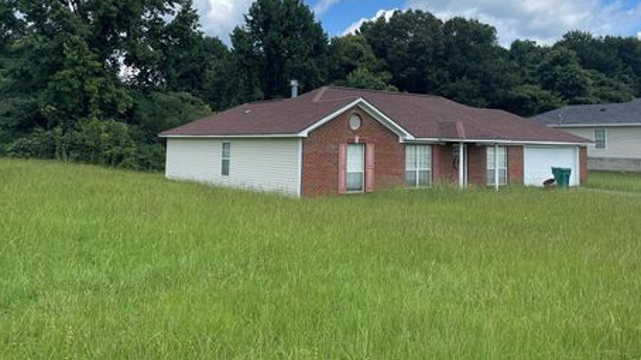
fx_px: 510
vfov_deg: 38.1
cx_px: 335
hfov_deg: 64.3
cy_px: 97
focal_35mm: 30
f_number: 1.6
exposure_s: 1/3344
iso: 32
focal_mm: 5.1
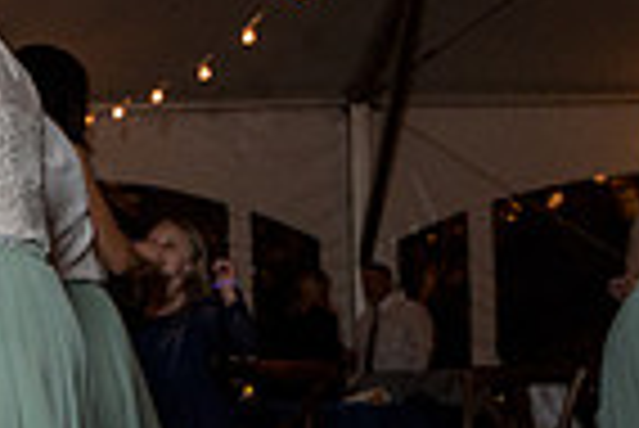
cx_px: -545
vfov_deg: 12.1
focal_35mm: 113
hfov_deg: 15.3
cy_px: 321
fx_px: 2008
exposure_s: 1/200
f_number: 5.6
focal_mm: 26
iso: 2000
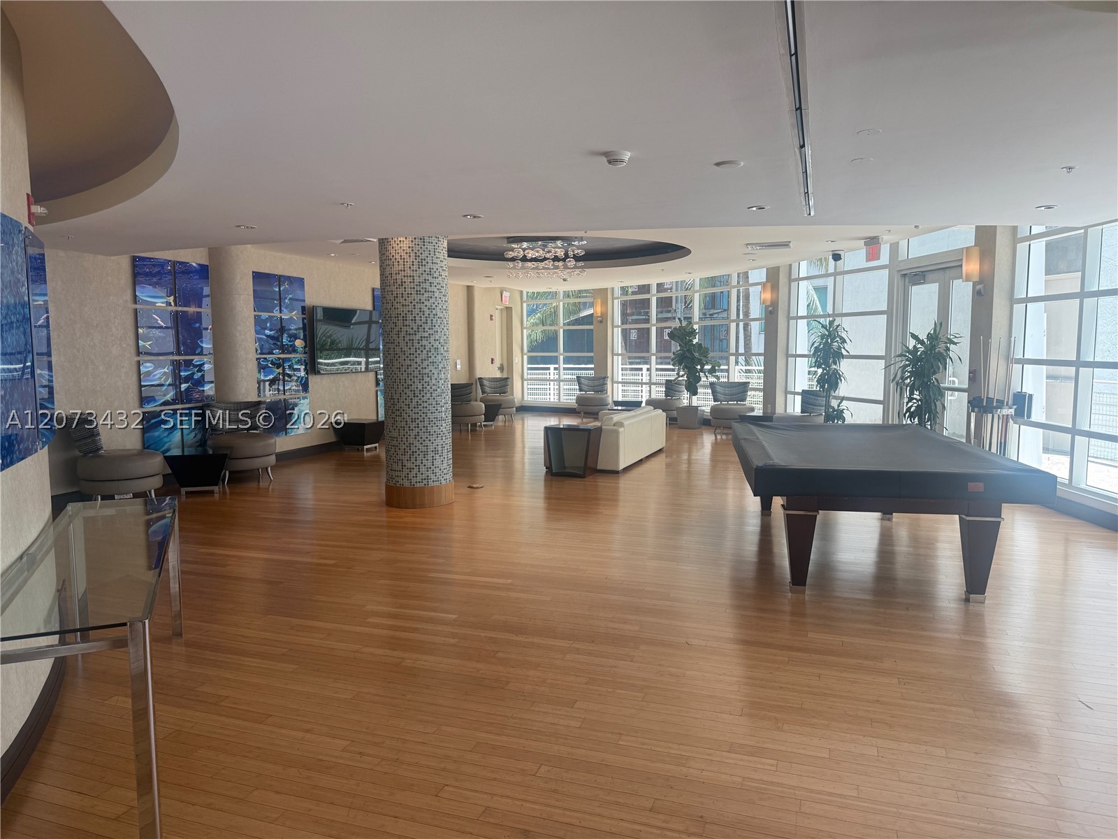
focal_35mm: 24
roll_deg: +0.3
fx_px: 775
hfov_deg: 71.6
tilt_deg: -5.5
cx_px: 559
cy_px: 420
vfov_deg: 56.8
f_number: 1.78
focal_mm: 6.76
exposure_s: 1/722
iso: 100
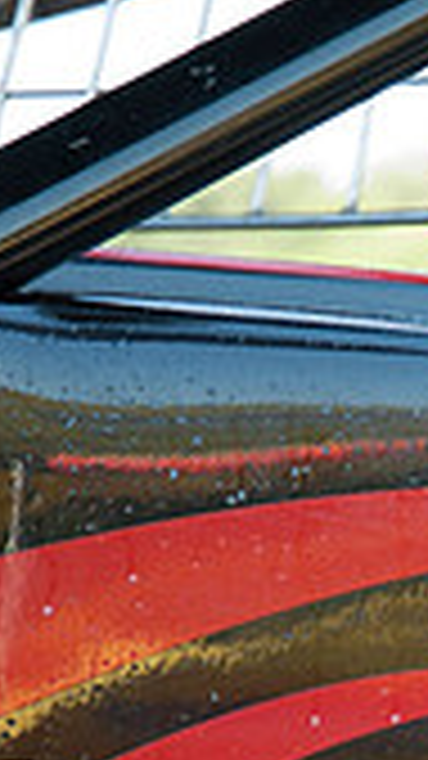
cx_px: 1009
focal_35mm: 301
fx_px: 6076
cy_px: 823
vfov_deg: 7.1
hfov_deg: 4.0
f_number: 4.5
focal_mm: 56
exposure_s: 1/80
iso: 200
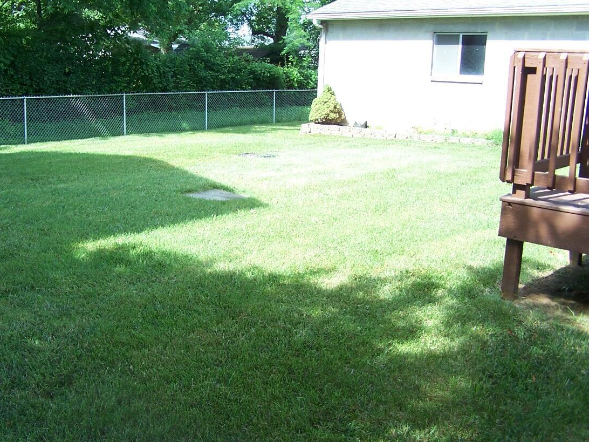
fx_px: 919
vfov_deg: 27.0
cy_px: 210
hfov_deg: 35.4
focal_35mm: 54
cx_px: 232
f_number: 2.8
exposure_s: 1/180
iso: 80
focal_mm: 6.3
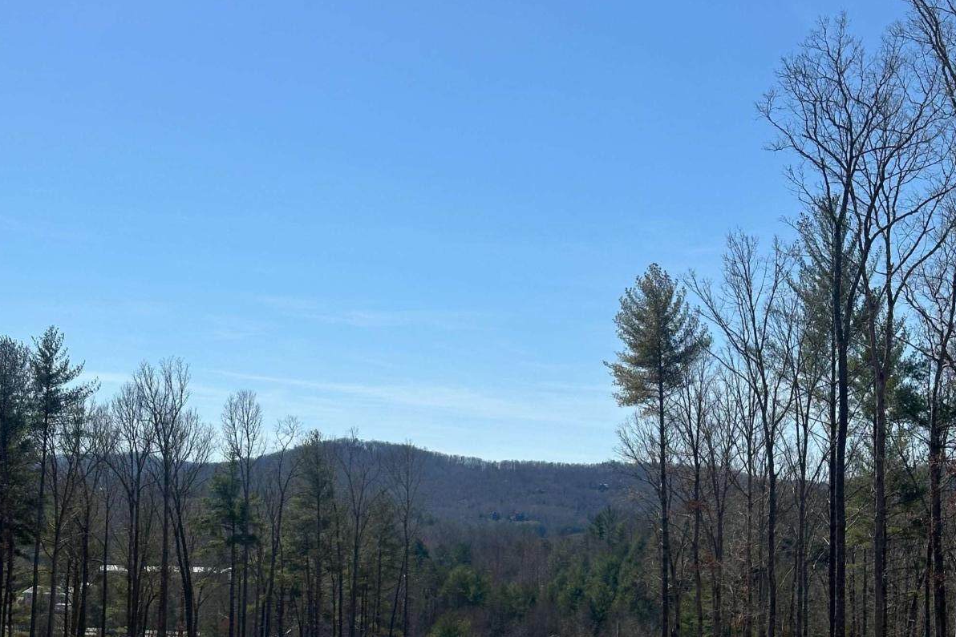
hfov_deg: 30.1
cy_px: 395
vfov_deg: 20.3
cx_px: 477
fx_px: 1779
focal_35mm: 67
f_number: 1.78
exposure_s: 1/6211
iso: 64
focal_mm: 6.86
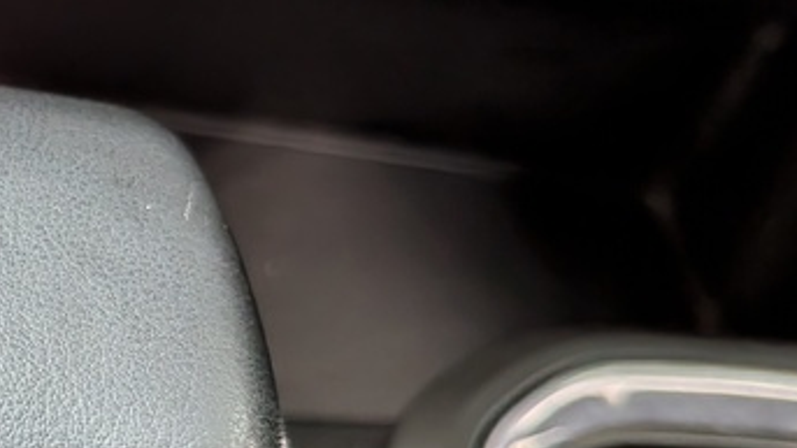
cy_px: 555
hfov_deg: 23.5
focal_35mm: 78
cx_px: -281
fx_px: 1649
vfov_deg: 14.9
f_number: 1.7
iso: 26
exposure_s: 1/40
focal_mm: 4.53
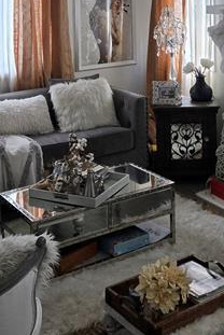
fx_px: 549
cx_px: 112
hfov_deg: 23.0
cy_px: -14
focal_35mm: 59
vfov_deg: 31.0
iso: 200
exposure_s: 1/120
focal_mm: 5.4
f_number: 1.8
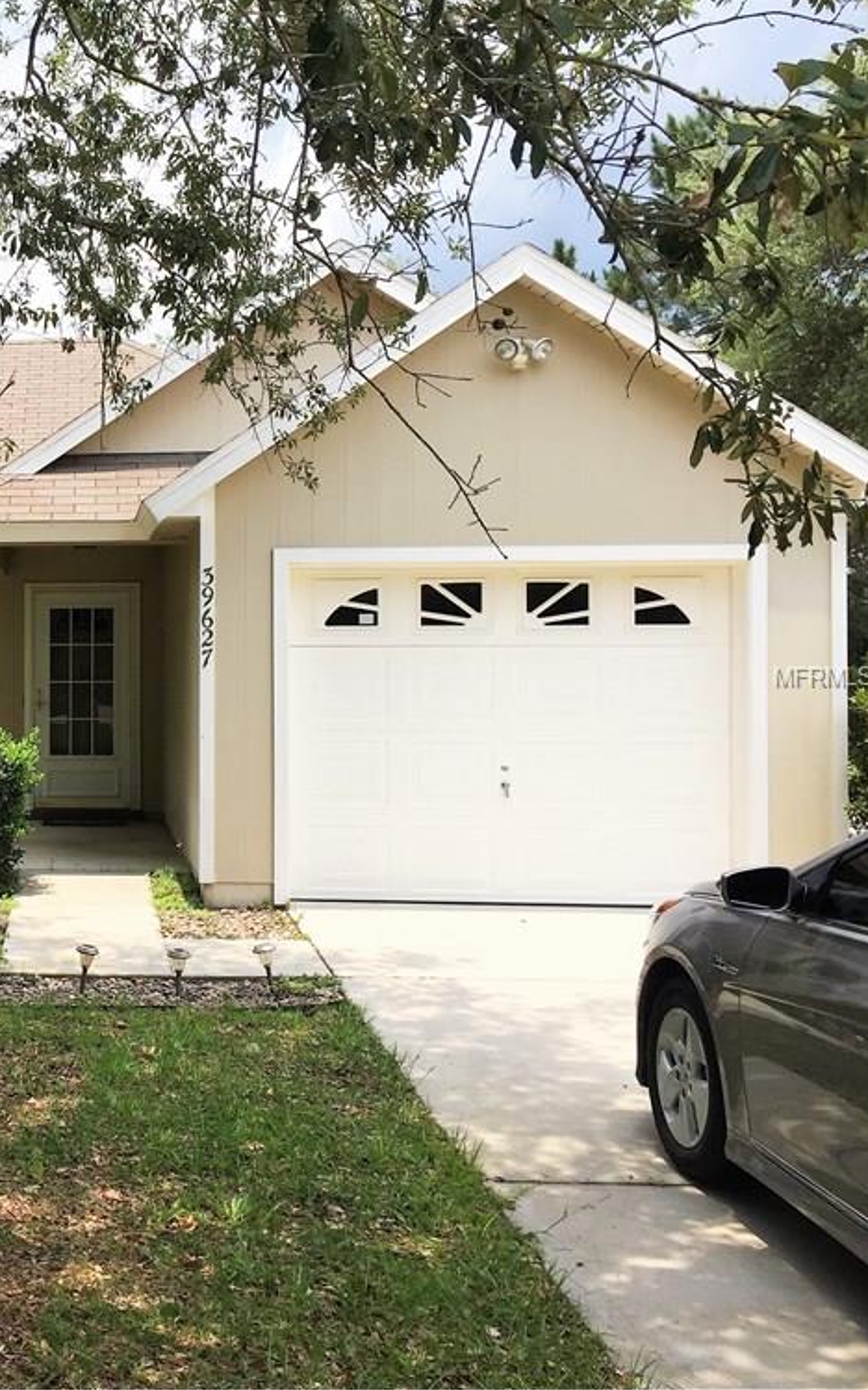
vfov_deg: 47.2
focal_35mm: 42
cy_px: 679
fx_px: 1590
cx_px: -63
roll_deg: +0.4
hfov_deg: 28.1
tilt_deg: -1.2
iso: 32
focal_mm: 4.15
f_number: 2.2
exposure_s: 1/1099
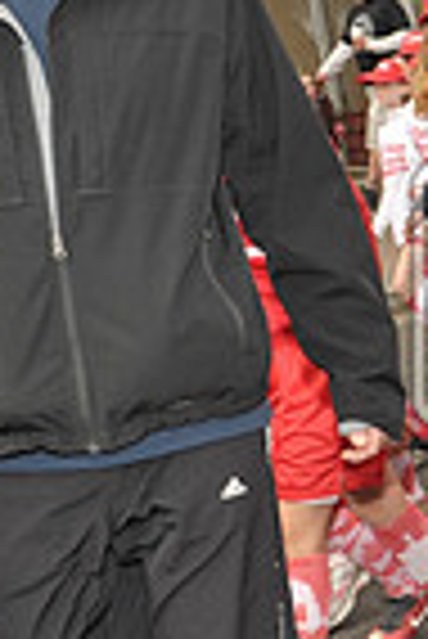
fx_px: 1743
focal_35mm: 98
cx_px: 951
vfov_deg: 20.8
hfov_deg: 11.9
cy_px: 324
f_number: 8
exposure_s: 1/250
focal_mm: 24
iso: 400
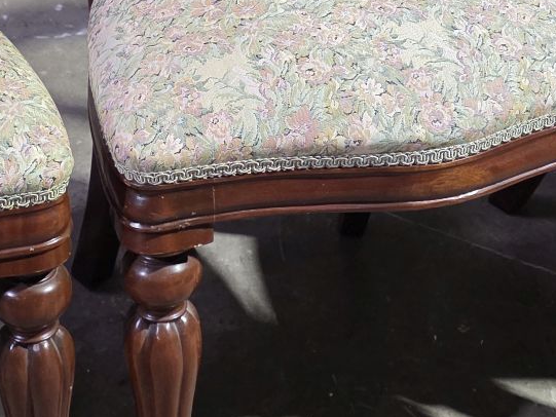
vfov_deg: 17.2
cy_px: 59
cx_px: 215
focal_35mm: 85
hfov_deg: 23.0
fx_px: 1366
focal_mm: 6.3
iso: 400
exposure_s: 1/100
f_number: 1.7
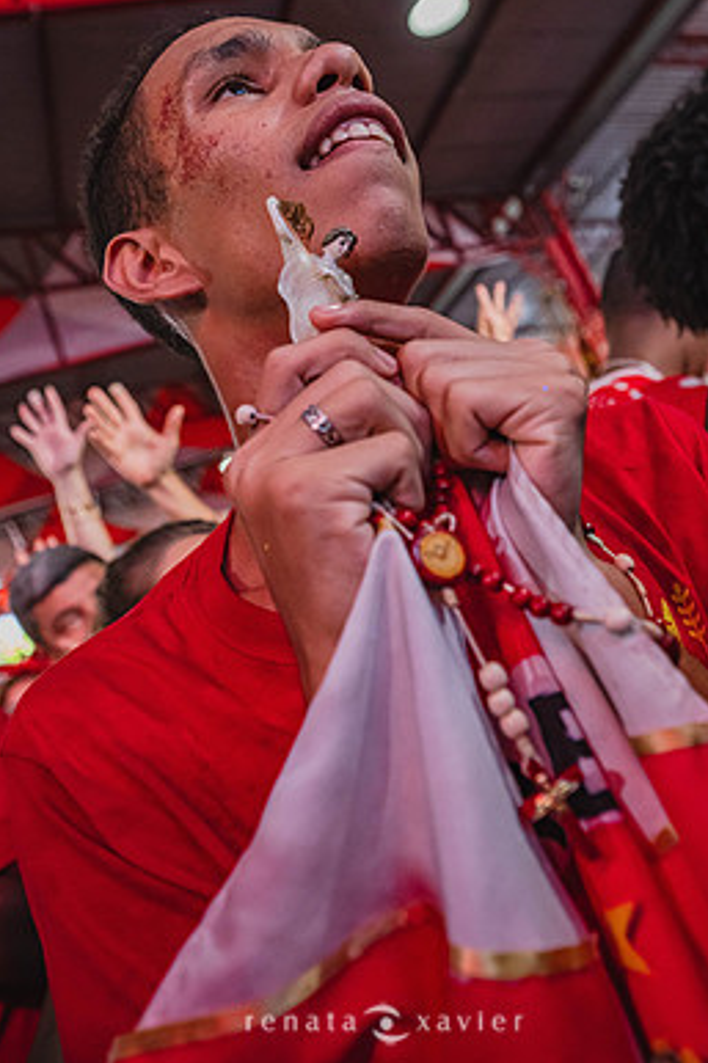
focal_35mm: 28
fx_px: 827
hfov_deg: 46.3
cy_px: 452
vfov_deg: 65.2
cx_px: 380
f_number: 4
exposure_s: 1/250
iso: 2000
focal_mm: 24
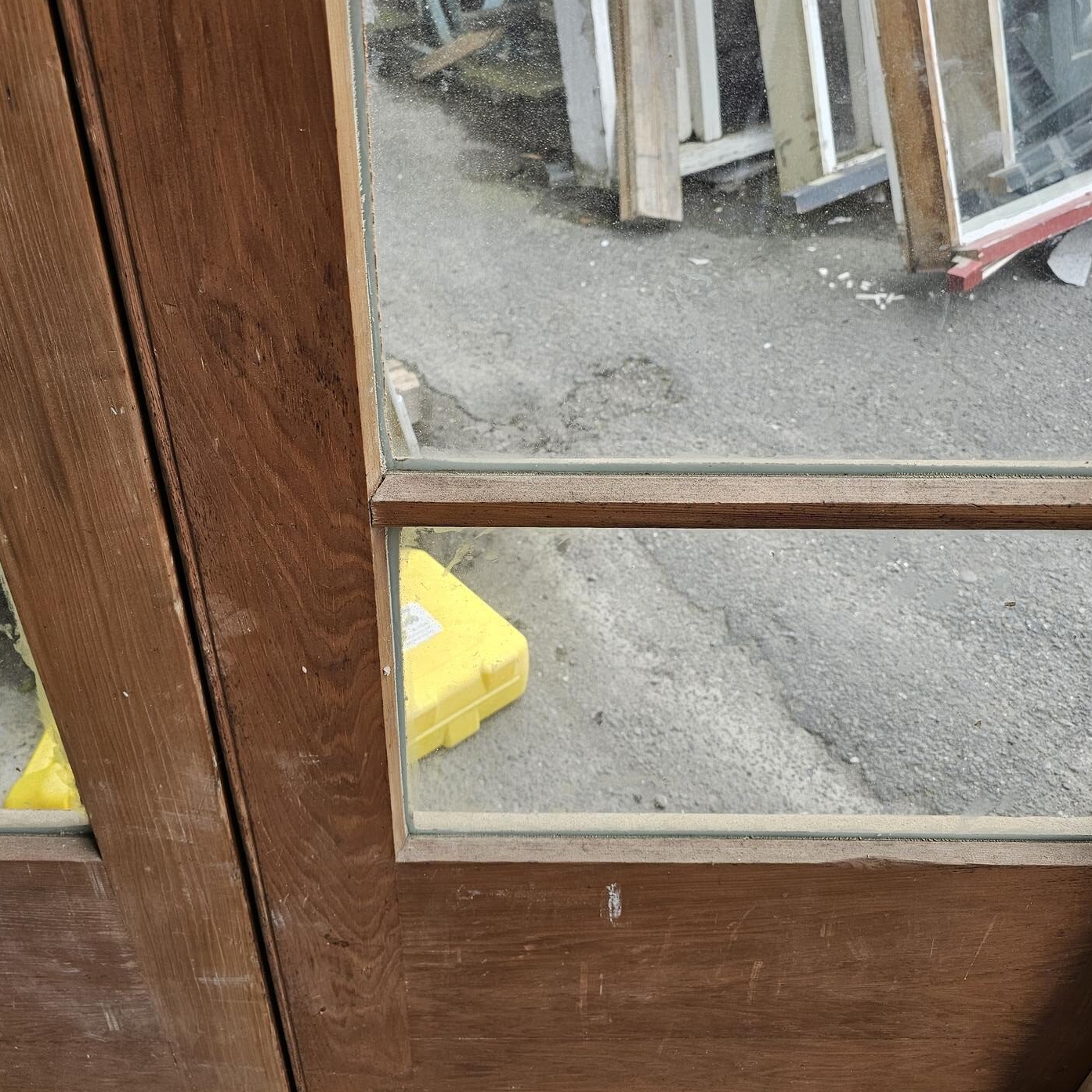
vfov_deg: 57.2
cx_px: 537
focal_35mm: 28
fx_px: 999
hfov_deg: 57.3
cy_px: 498
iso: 20
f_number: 1.7
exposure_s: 1/207
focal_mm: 6.3
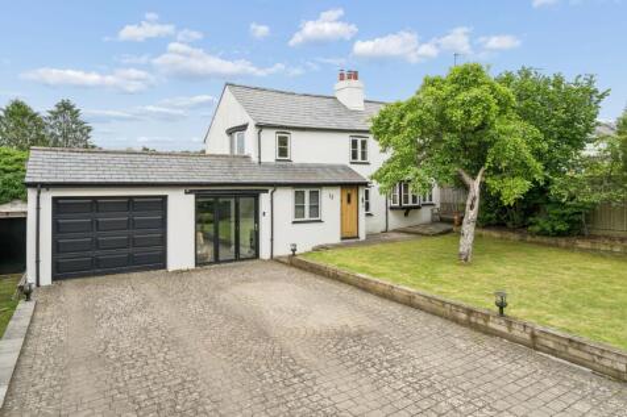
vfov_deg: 59.5
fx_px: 366
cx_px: 314
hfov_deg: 81.2
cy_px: 208
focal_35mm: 21
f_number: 8
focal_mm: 21
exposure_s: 1/400
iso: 640
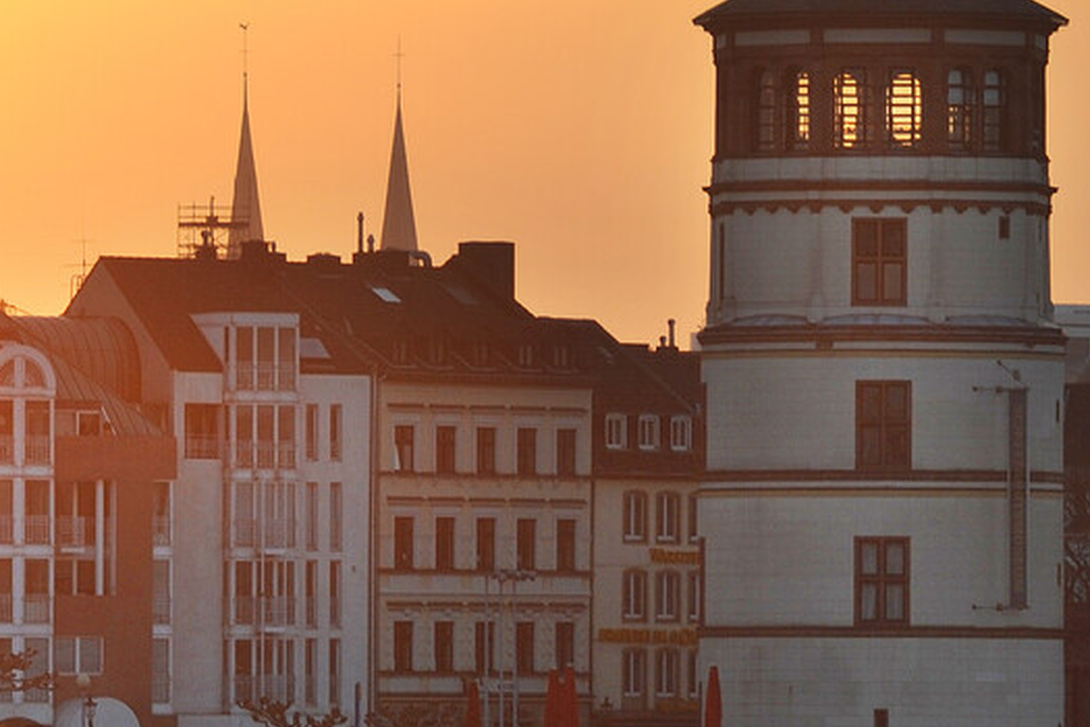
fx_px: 17287
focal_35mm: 571
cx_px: 683
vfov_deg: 2.4
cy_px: 438
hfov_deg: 3.6
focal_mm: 200
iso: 320
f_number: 9
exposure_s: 1/400
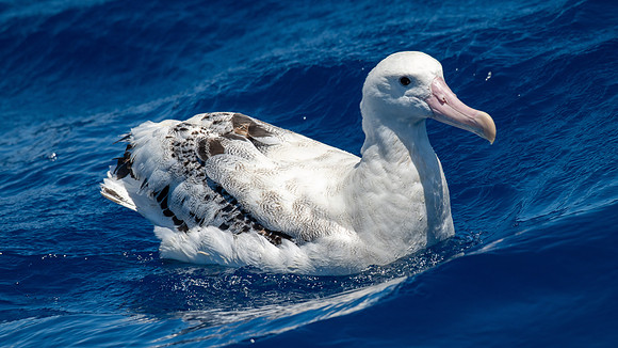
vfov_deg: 2.5
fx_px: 7956
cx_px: 336
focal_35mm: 486
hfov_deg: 4.4
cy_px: 208
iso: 100
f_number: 6.3
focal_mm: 360
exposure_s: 1/2500
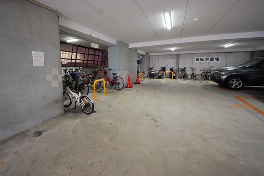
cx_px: 118
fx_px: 103
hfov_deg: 103.9
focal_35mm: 14
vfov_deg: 80.8
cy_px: 78
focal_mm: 8
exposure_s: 1/15
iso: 800
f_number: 4.5
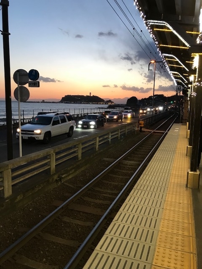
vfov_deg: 63.4
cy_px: 134
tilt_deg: -6.6
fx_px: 218
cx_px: 101
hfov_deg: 49.7
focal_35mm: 28
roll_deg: -0.7
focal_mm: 3.99
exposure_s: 1/17
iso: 40
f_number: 1.8
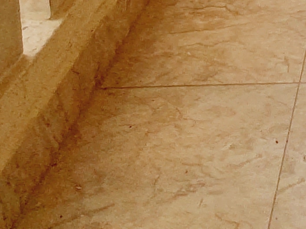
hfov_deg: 21.1
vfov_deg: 12.3
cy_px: -369
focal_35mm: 86
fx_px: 760
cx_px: 376
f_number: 2.2
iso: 50
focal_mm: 1.8
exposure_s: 1/614
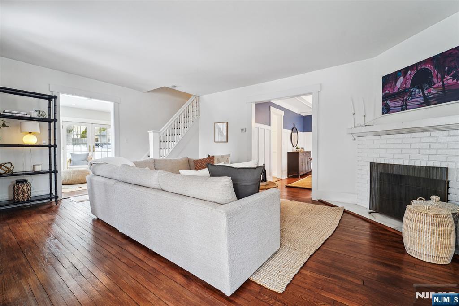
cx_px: 230
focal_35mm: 14
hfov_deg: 104.3
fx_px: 178
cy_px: 153
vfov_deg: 81.2
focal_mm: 14
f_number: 8
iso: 400
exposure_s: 1/5
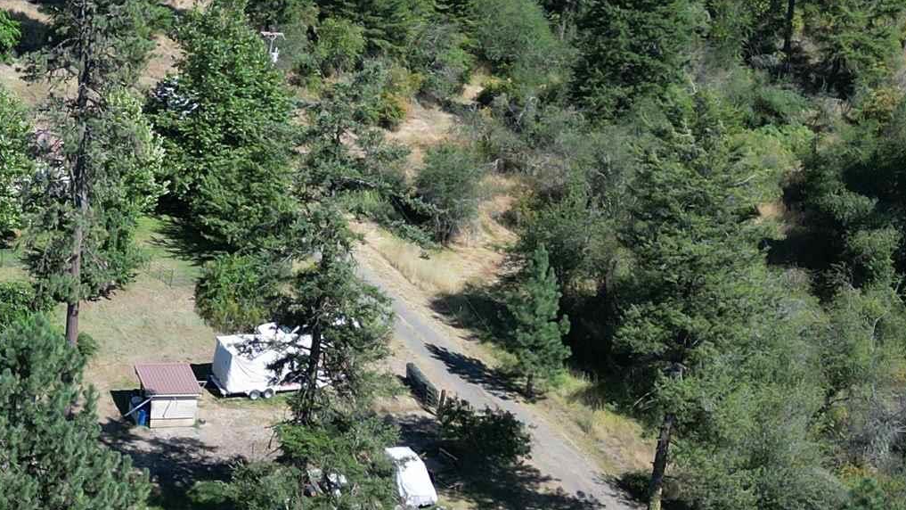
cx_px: 21
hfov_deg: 25.6
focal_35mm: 79
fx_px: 1898
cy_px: 140
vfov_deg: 15.2
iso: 120
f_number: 1.7
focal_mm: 6.72
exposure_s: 1/2000
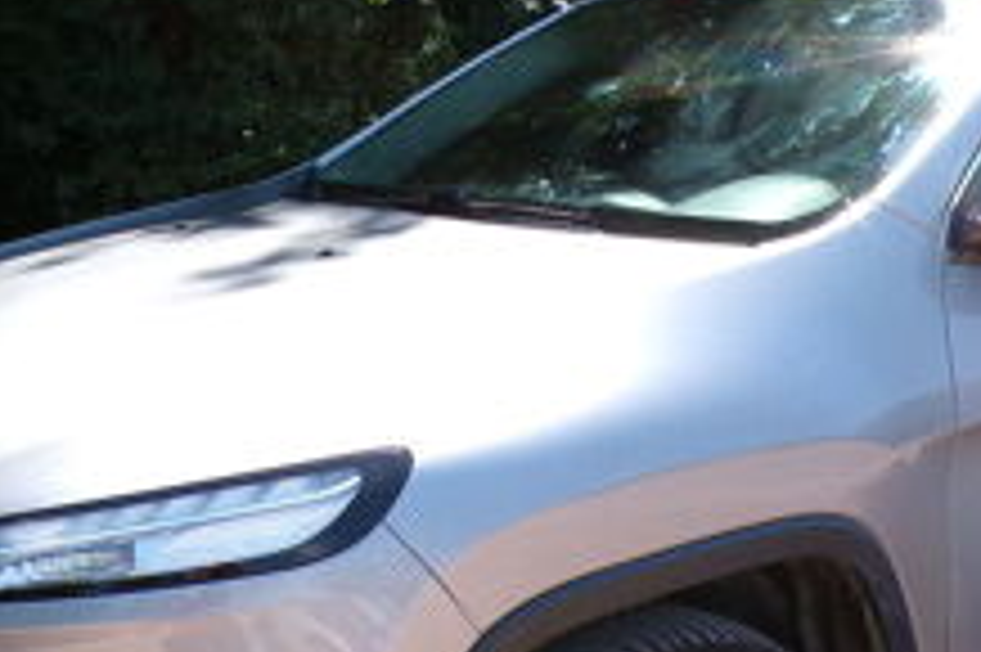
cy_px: 418
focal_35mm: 55
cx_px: 567
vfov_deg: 24.5
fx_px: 1498
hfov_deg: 36.2
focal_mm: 4.3
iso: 100
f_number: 4.4
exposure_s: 1/210
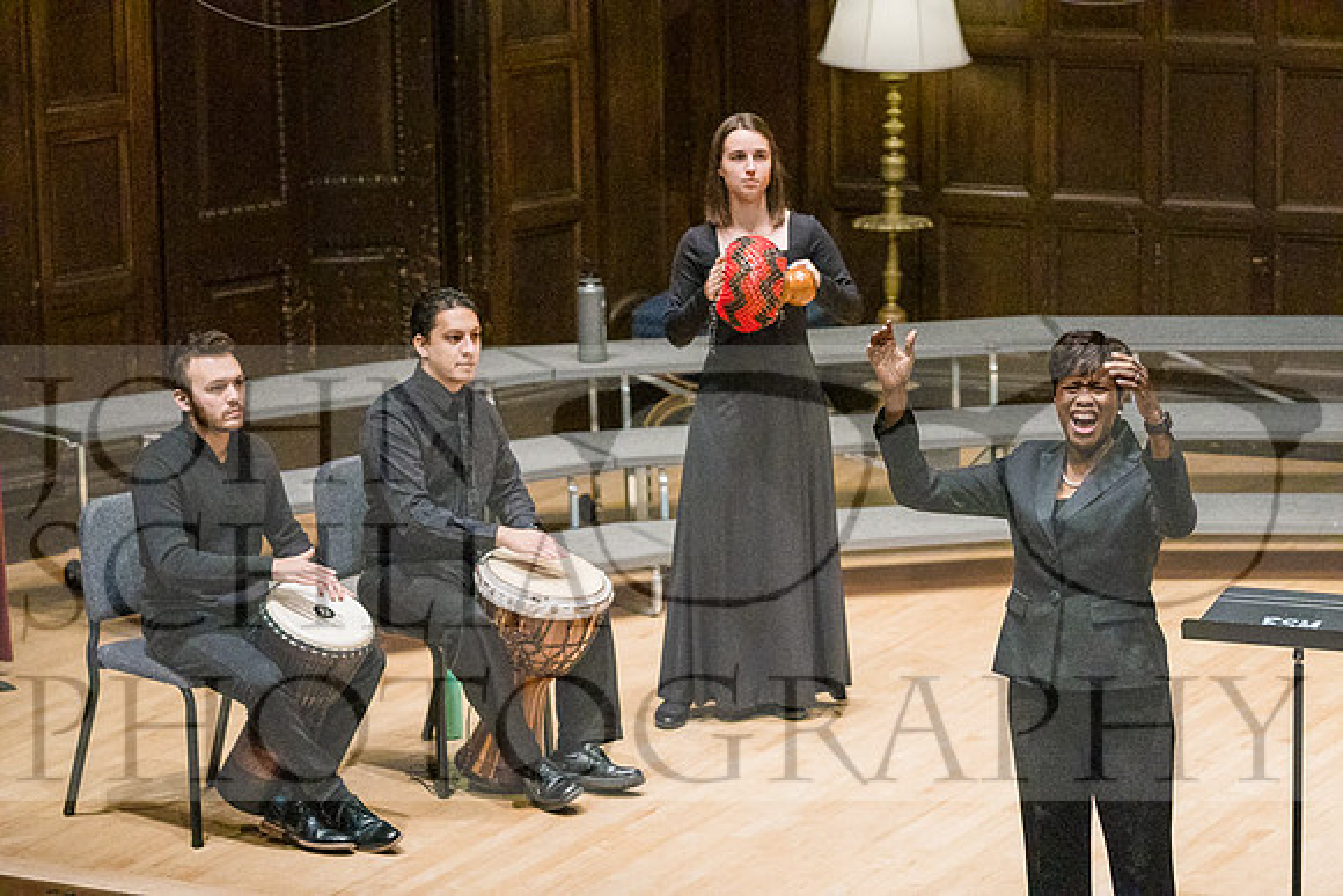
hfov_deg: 12.4
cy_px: 448
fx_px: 6157
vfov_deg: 8.3
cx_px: 672
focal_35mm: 165
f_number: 3.2
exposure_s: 1/2000
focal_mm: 110
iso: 6400
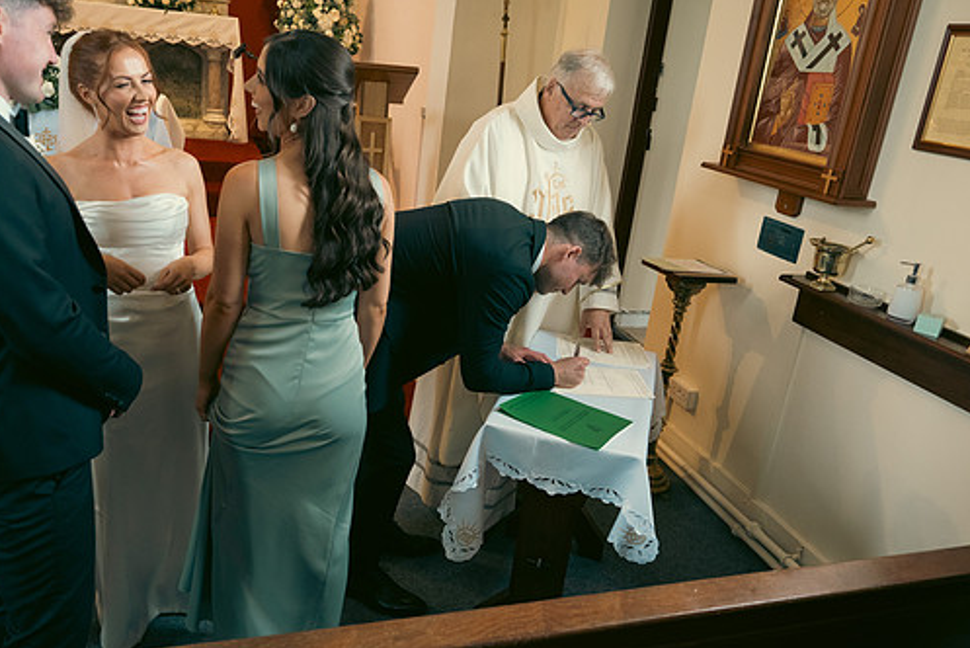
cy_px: 309
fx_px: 755
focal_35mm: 28
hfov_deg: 65.3
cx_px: 445
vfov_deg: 46.4
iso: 3200
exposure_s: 1/200
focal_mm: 24
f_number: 3.5
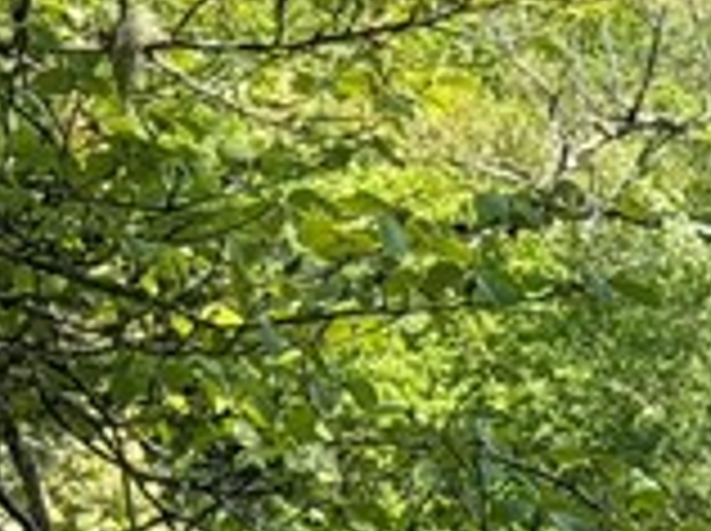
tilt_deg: -2.3
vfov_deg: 4.7
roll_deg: +0.1
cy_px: 832
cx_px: -468
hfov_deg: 6.3
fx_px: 6399
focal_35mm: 312
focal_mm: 6.76
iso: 80
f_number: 1.78
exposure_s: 1/1608
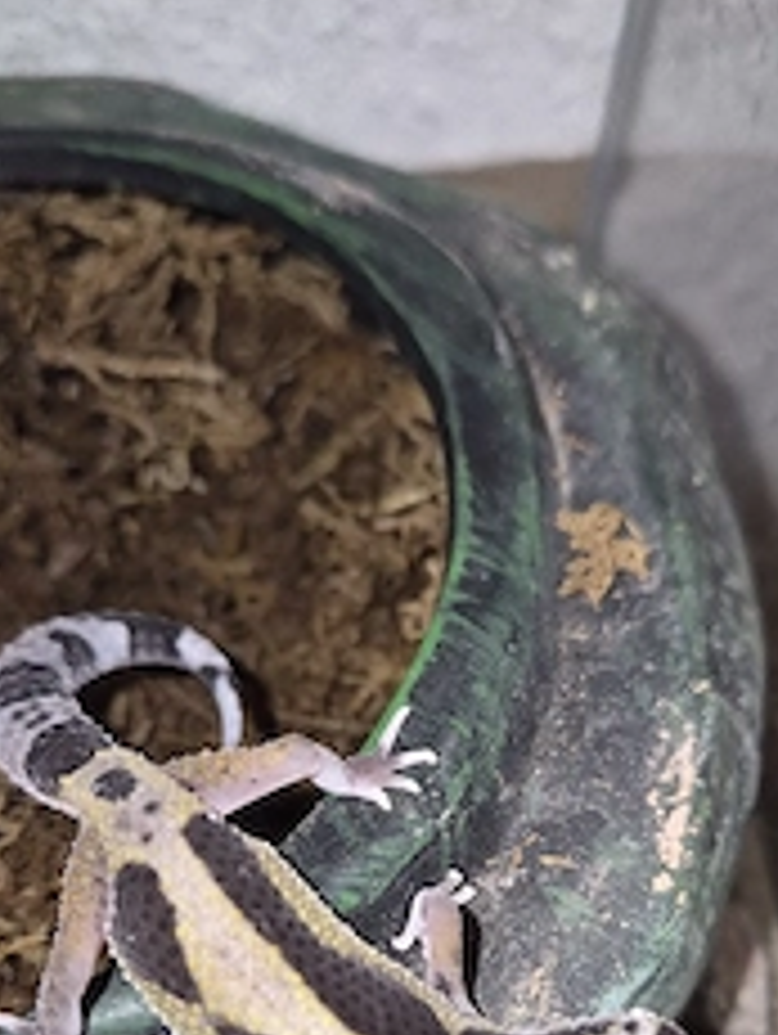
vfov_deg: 45.1
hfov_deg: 35.9
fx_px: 1196
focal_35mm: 40
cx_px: 450
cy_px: 783
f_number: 1.8
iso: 100
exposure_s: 1/30
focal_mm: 5.4
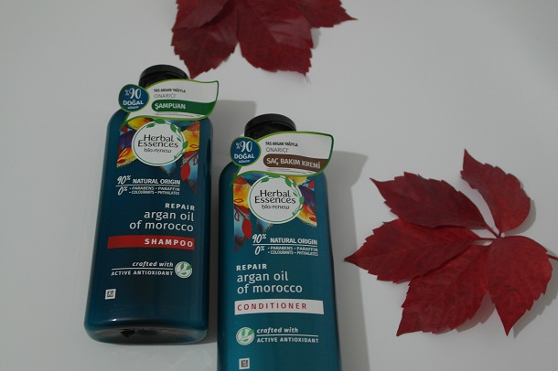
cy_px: 186
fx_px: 666
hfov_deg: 45.5
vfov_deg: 31.2
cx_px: 279
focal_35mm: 43
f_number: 4
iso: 800
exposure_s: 1/25
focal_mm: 28
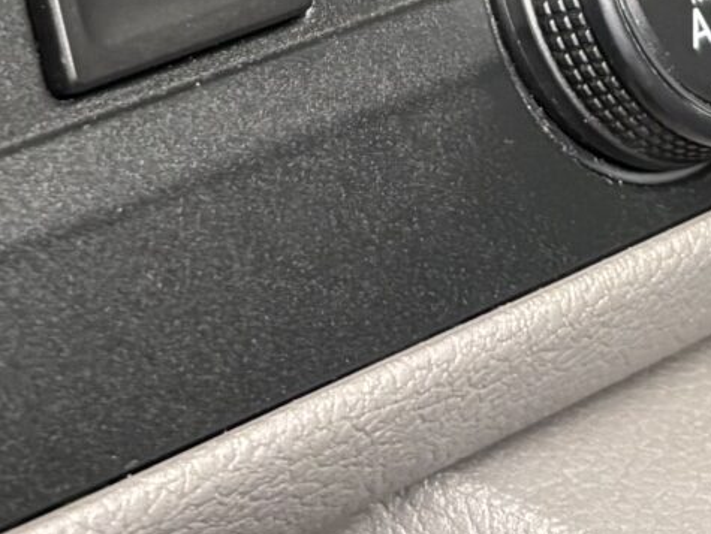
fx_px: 2878
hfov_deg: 14.1
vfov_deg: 9.5
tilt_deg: -5.5
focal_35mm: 140
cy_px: -703
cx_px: 359
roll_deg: +0.6
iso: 500
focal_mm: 5.96
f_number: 1.6
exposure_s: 1/33
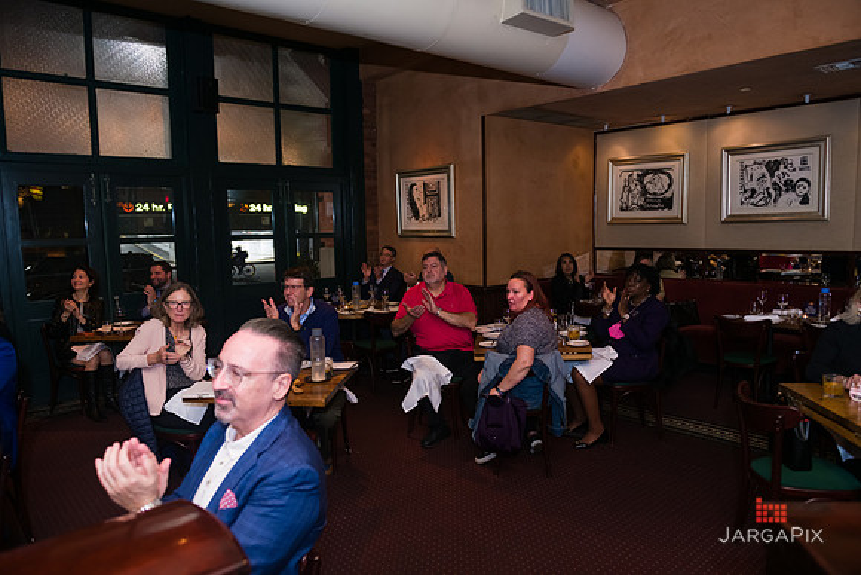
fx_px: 574
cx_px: 430
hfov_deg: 73.7
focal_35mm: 24
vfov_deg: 53.2
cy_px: 288
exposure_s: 1/125
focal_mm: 24
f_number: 3.2
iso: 1600
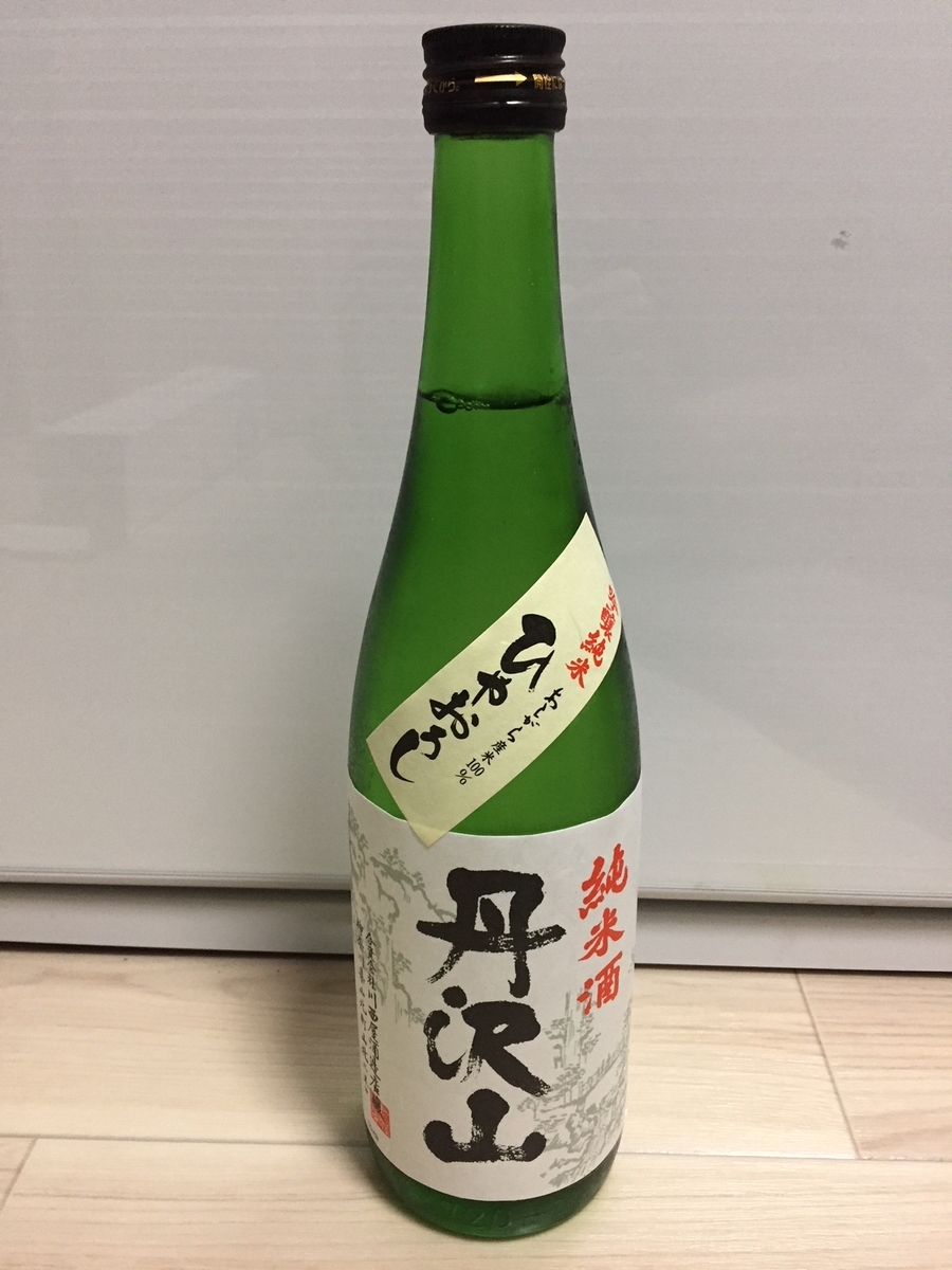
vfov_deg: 61.7
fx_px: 1063
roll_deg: +2.2
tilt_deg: -21.5
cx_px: 476
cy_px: 635
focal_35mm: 29
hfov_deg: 48.2
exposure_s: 1/30
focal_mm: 4.15
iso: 160
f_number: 2.2
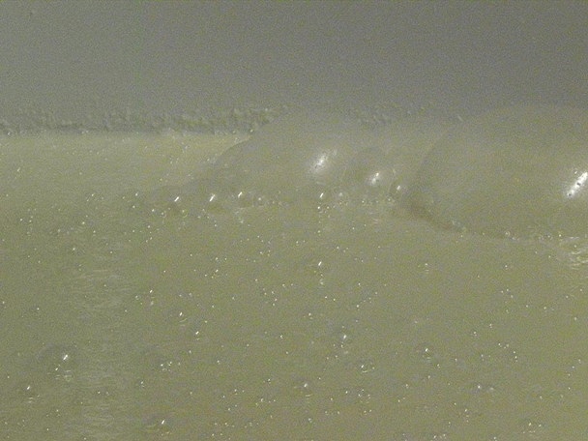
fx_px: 3125
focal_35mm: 184
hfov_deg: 10.7
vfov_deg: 8.1
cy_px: 220
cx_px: 294
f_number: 7.1
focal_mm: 32.7
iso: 1600
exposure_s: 1/36.2
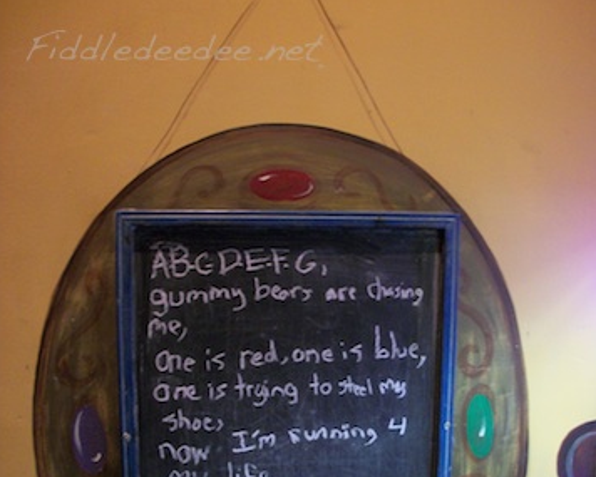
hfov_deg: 40.3
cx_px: 296
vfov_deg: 32.1
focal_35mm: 46
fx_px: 812
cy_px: 358
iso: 250
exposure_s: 1/8
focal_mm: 6.3
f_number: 3.1
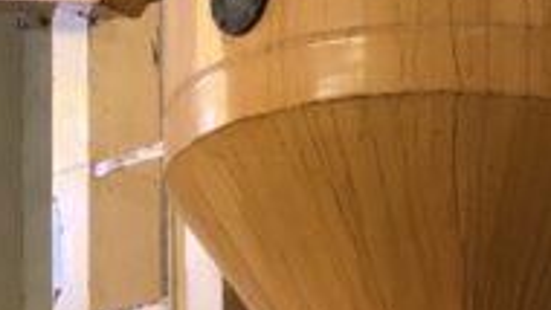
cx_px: 447
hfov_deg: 17.8
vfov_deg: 8.9
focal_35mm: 119
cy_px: 826
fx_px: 1739
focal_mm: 4.25
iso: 640
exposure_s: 1/30
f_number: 1.8
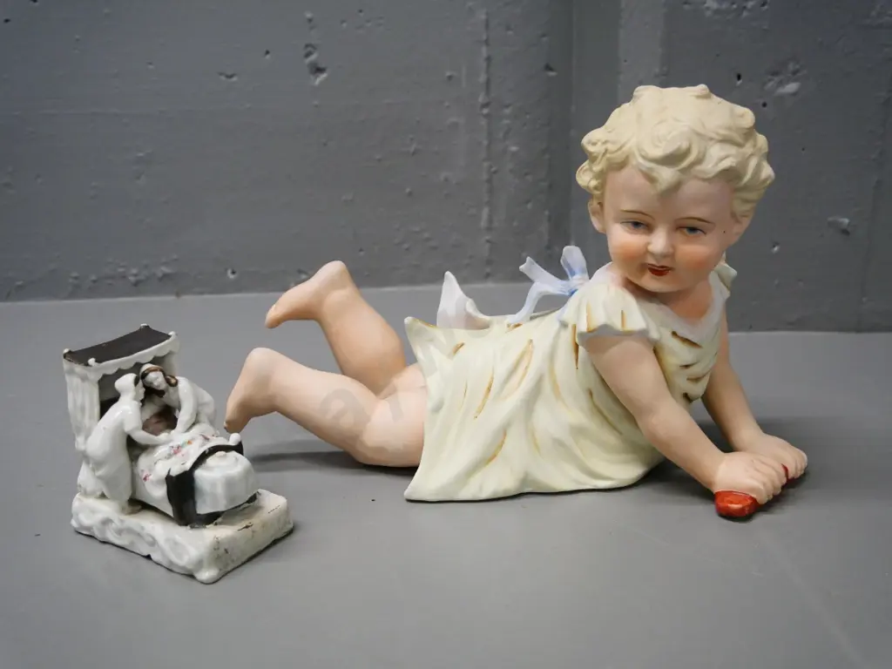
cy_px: 334
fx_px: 876
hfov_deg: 54.0
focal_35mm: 34
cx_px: 446
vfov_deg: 41.8
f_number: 4.3
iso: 1600
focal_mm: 17
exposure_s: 1/200
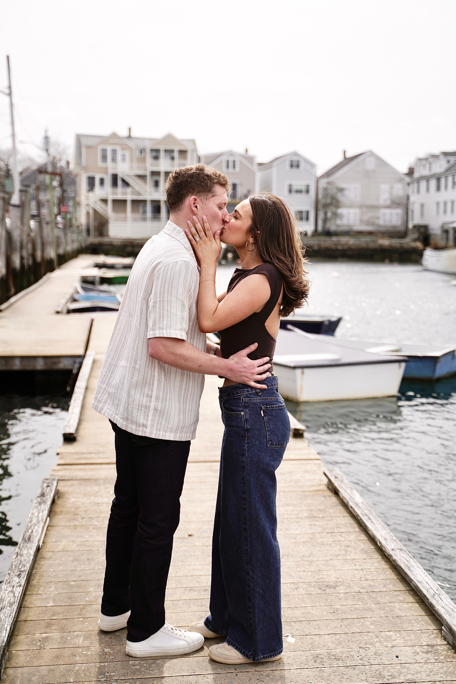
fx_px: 931
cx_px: 228
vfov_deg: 40.3
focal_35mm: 49
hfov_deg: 27.5
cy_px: 342
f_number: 2.8
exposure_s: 1/2000
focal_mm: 49
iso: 100
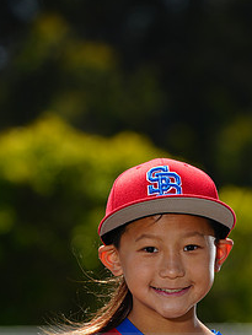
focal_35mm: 408
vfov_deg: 4.8
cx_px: 157
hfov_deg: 3.6
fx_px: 3957
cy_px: 350
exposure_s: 1/250
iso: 50
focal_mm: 200
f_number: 5
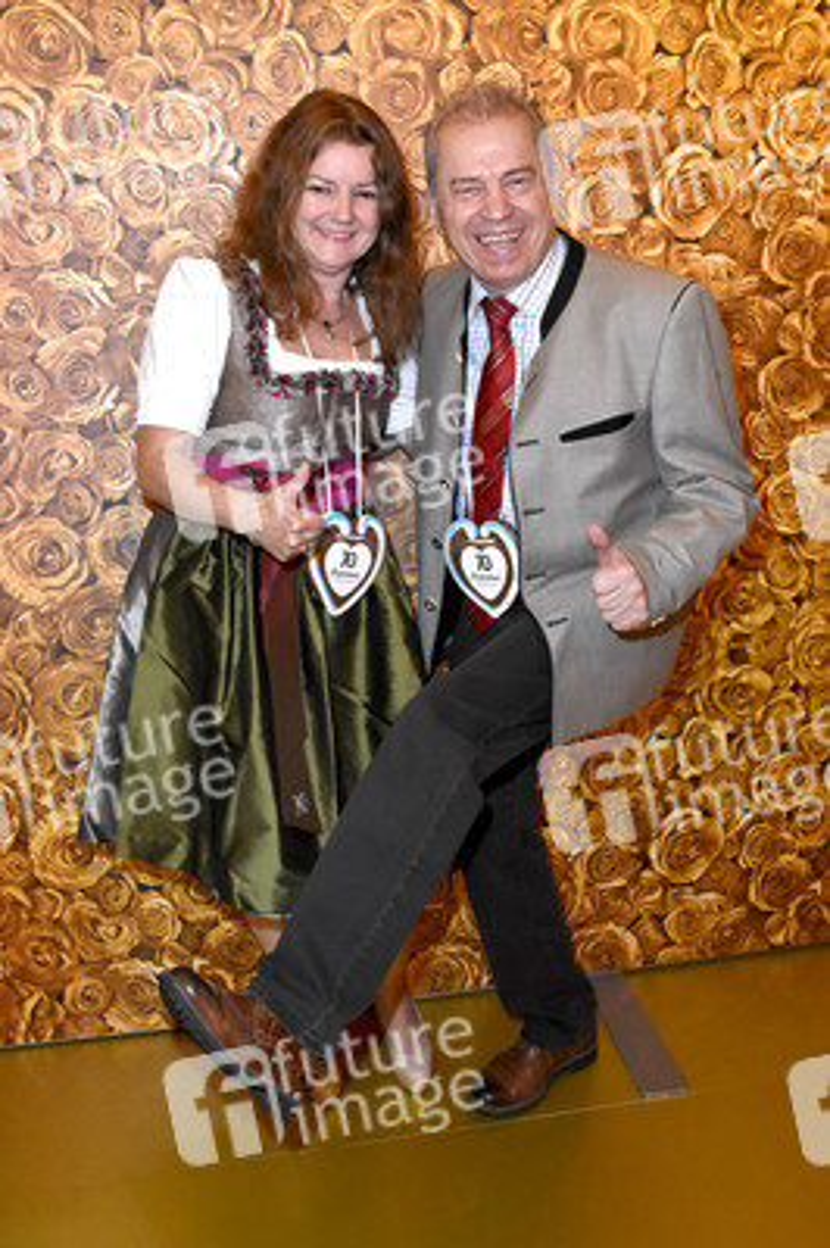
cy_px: 624
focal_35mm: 30
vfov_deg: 62.0
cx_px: 415
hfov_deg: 43.5
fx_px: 1039
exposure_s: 1/60
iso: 3200
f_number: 6.3
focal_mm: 20
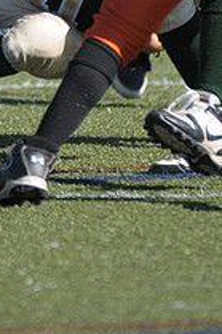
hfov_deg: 0.8
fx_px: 15426
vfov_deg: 1.2
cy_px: -117
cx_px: 81
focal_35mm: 1665
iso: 640
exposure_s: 1/3200
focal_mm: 400
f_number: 4
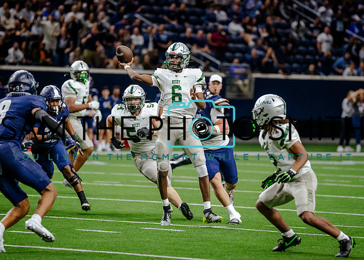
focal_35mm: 286
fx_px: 2958
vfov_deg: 5.0
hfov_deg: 7.0
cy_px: 132
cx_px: 187
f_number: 2.8
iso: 3200
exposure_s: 1/1250
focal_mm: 200
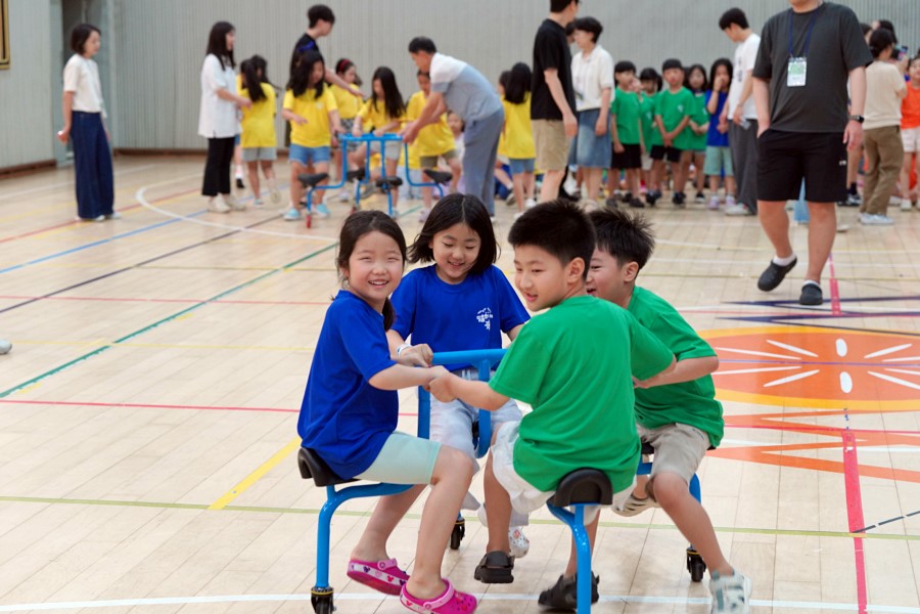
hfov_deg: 28.8
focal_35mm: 70
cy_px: 307
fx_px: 1789
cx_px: 460
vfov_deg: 19.5
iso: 1250
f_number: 4
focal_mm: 70
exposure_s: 1/160
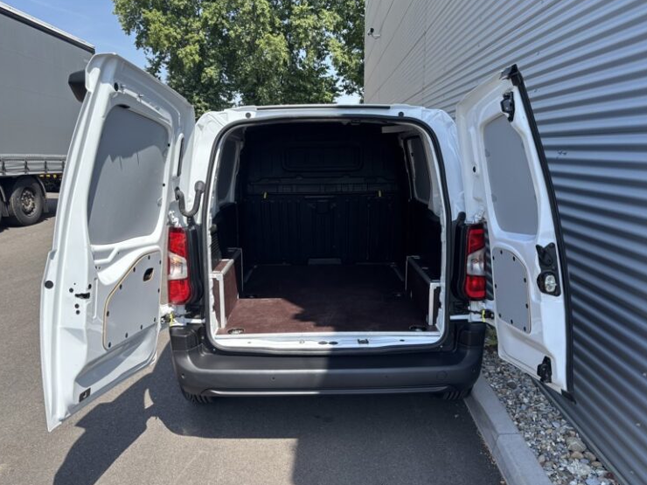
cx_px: 324
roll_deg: -0.2
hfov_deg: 65.3
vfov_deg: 51.4
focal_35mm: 27
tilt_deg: -10.0
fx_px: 505
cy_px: 239
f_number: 1.6
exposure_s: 1/1328
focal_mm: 5.96
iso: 50
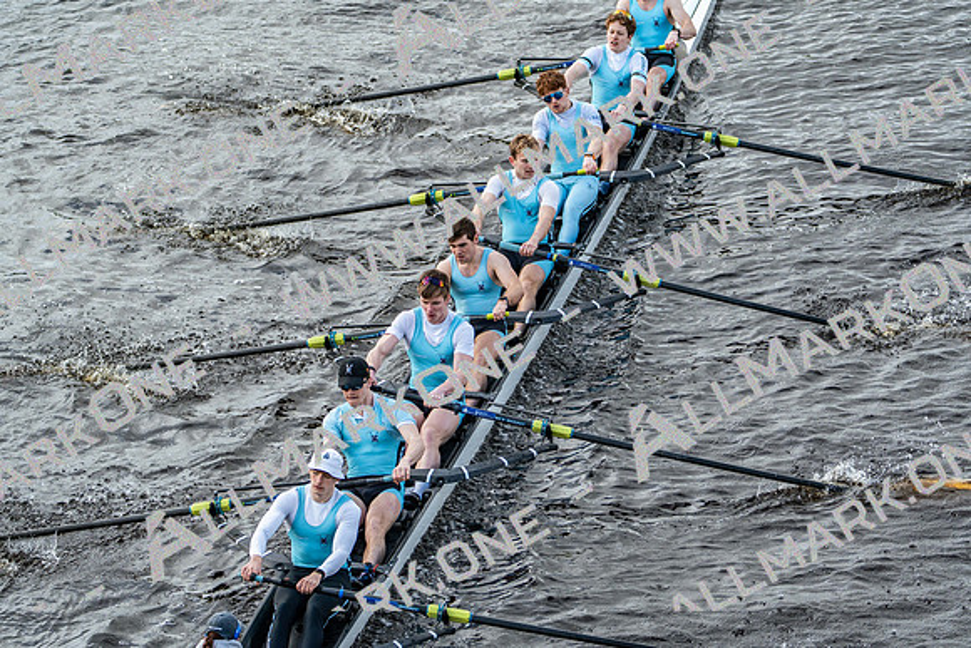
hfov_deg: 9.5
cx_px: 486
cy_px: 324
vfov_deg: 6.4
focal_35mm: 216
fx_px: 5827
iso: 800
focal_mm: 216
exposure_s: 1/1250
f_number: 5.6
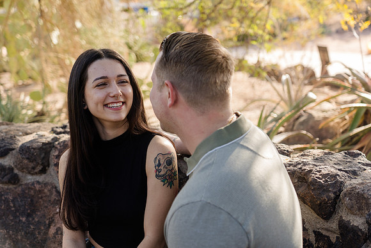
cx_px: 186
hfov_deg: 31.9
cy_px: 124
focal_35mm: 63
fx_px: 649
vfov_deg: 21.6
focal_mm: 63
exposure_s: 1/250
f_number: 4
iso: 320
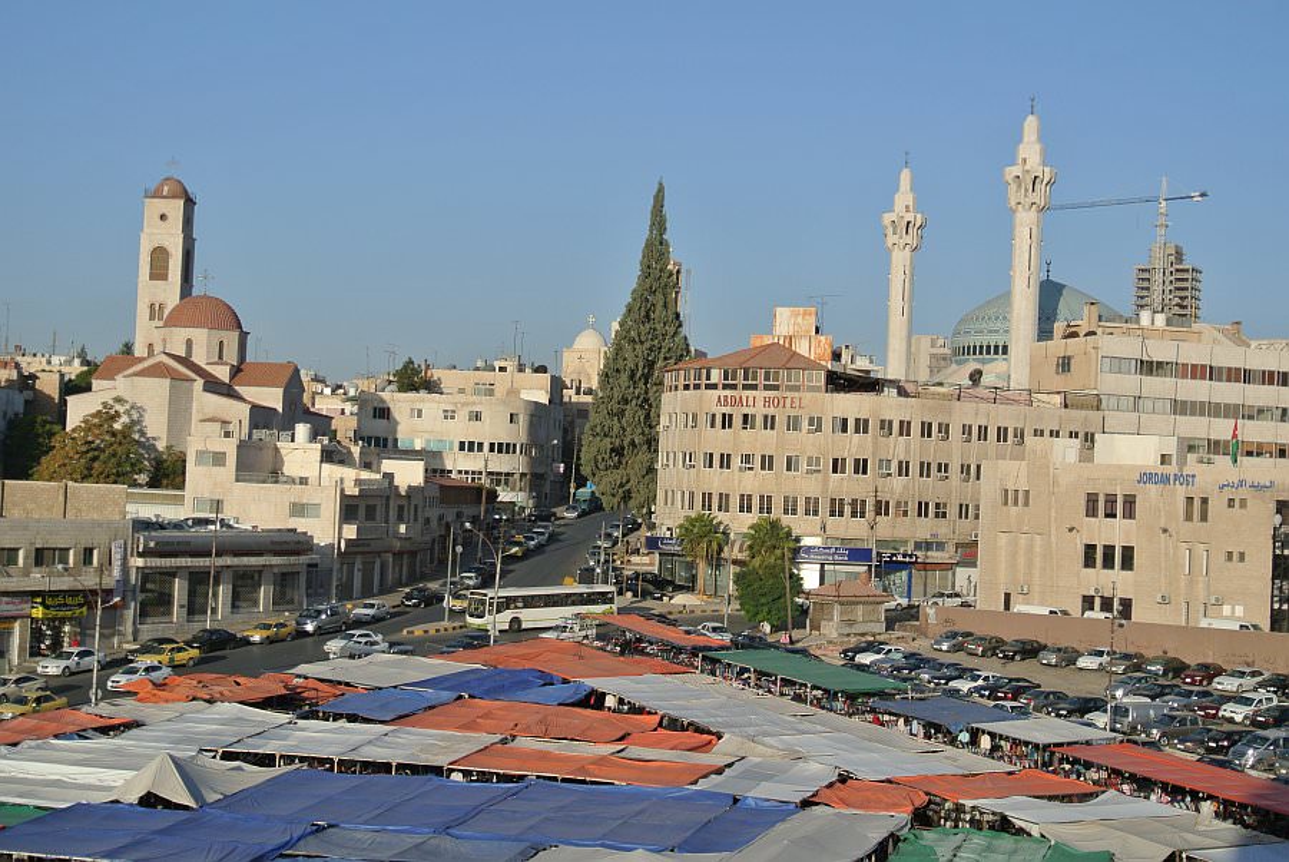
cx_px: 644
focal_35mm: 63
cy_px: 431
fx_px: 2258
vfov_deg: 21.6
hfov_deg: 31.9
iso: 100
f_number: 5
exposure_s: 1/800
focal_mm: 23.6
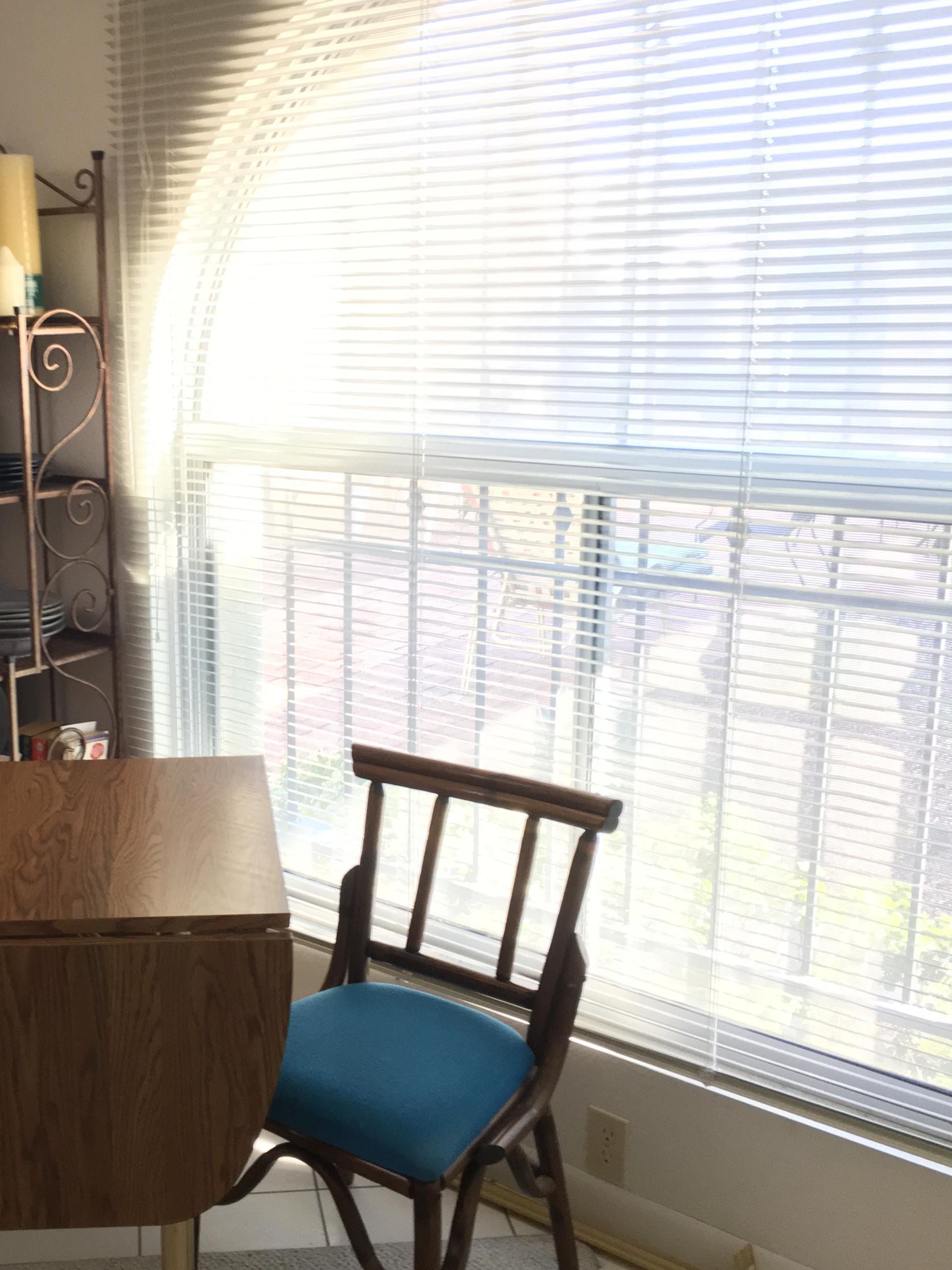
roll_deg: +1.0
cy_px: 634
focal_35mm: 39
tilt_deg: -13.0
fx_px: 1430
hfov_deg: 35.9
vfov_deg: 47.9
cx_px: 225
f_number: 2.2
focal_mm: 4.15
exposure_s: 1/33
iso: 125
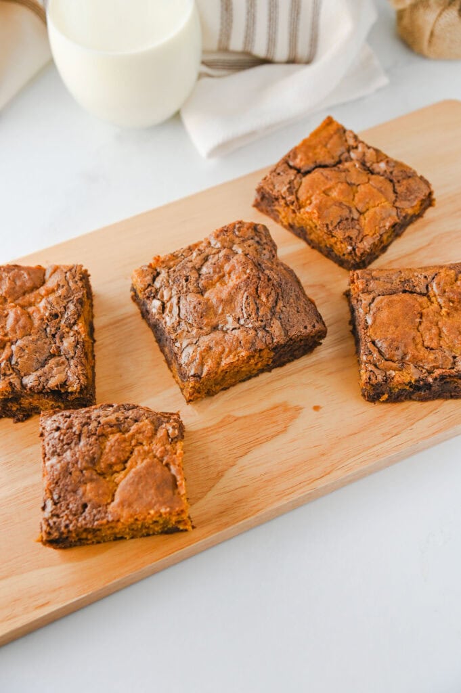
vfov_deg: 39.6
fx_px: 962
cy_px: 346
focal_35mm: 50
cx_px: 230
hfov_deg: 26.9
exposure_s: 1/160
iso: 800
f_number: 4.5
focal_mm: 50
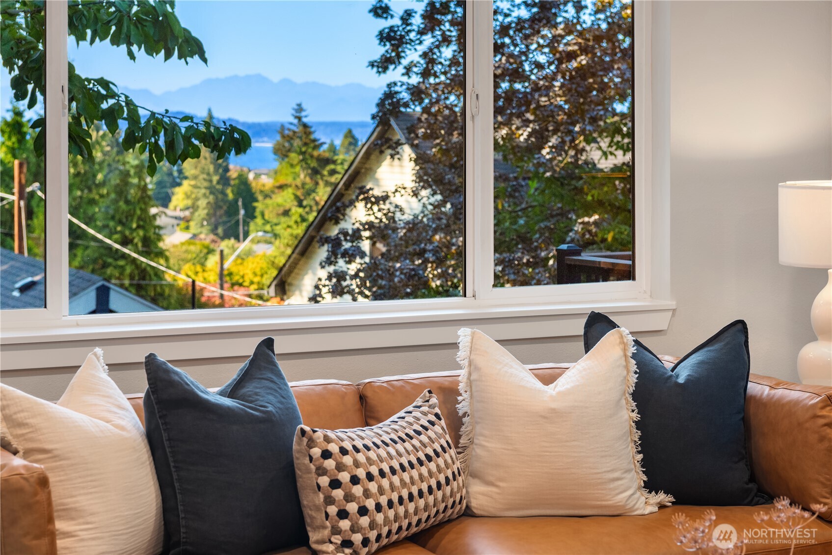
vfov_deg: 19.5
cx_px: 416
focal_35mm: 70
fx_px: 1618
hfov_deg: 28.8
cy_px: 278
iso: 100
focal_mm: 70
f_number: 7.1
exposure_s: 1/5
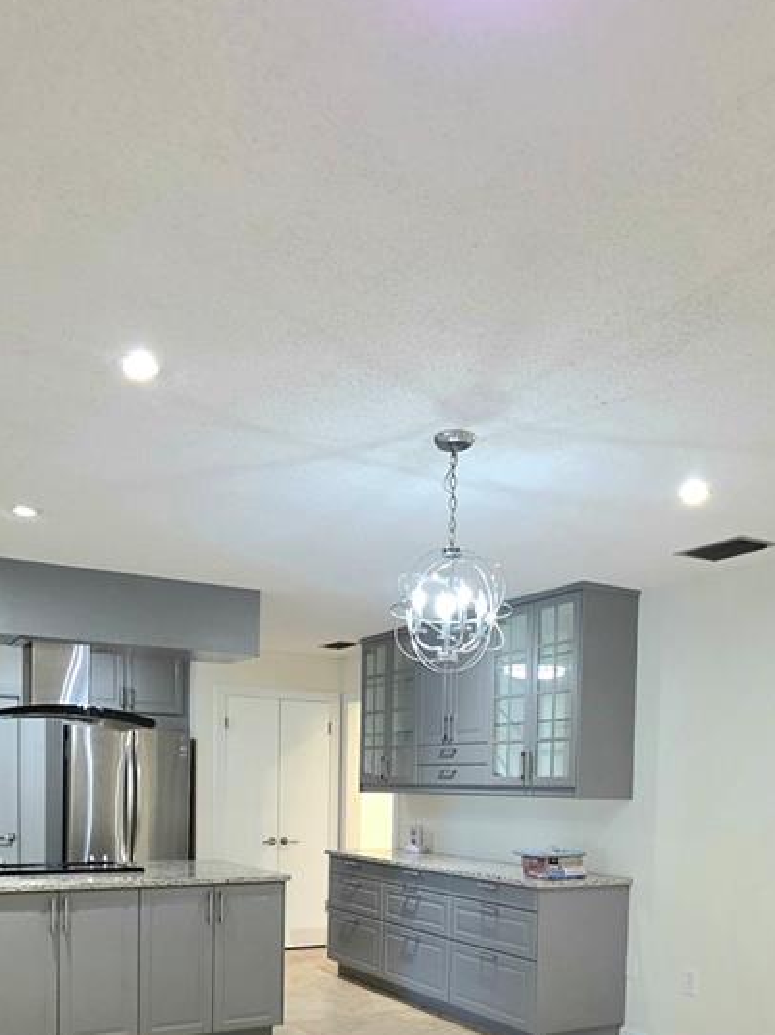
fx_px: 866
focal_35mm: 29
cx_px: 340
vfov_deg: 57.0
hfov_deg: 48.1
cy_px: 833
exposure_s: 1/120
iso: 200
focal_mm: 2.2
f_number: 1.9
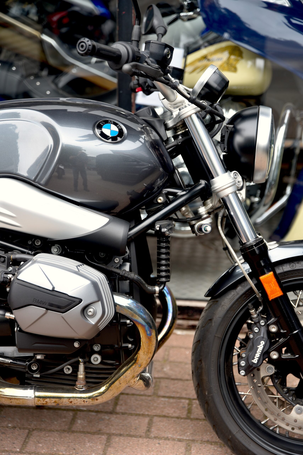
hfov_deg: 19.5
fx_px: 883
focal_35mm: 70
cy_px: 228
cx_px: 152
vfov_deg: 28.8
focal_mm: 70
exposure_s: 1/60
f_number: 3.2
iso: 100
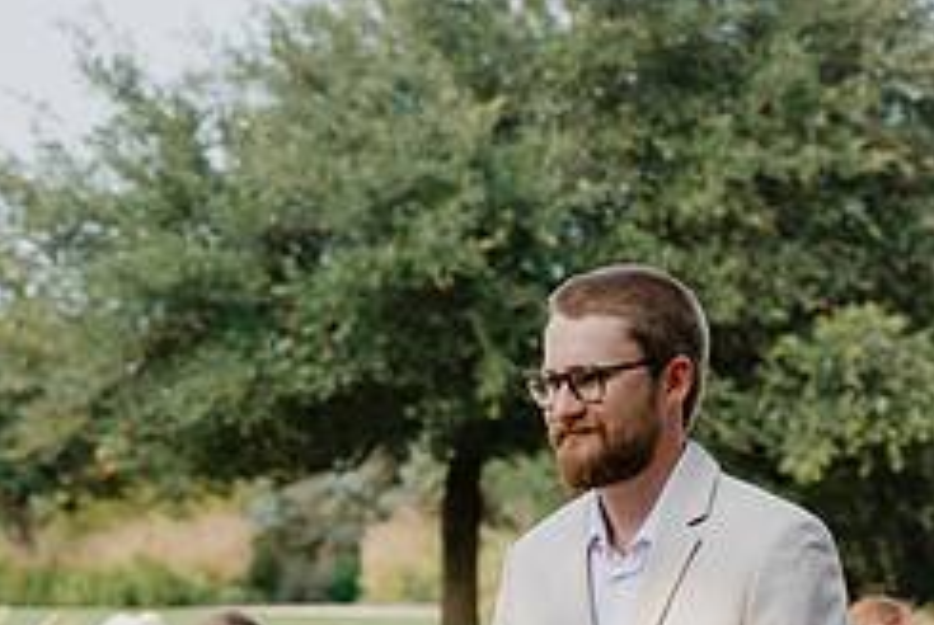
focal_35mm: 123
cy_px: 669
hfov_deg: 16.6
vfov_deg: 11.0
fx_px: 3195
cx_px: 522
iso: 64
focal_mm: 52
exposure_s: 1/500
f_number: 3.5
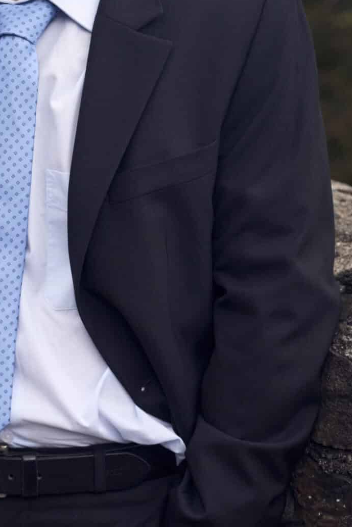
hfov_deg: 12.0
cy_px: 192
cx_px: 47
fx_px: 1671
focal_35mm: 114
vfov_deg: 17.9
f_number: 2.8
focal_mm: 46
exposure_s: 1/640
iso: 125
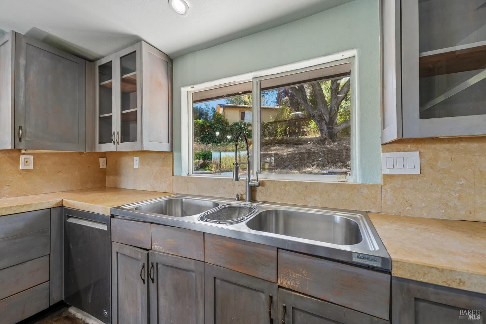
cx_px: 243
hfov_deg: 104.3
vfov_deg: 81.2
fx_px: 189
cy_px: 162
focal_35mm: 14
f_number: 8
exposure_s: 1/20
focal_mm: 14
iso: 640
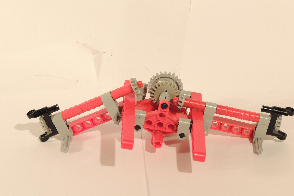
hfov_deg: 14.6
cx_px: 147
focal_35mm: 141
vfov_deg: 9.7
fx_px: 1151
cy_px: 90
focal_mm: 24
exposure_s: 1/2.5
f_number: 6.1
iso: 100
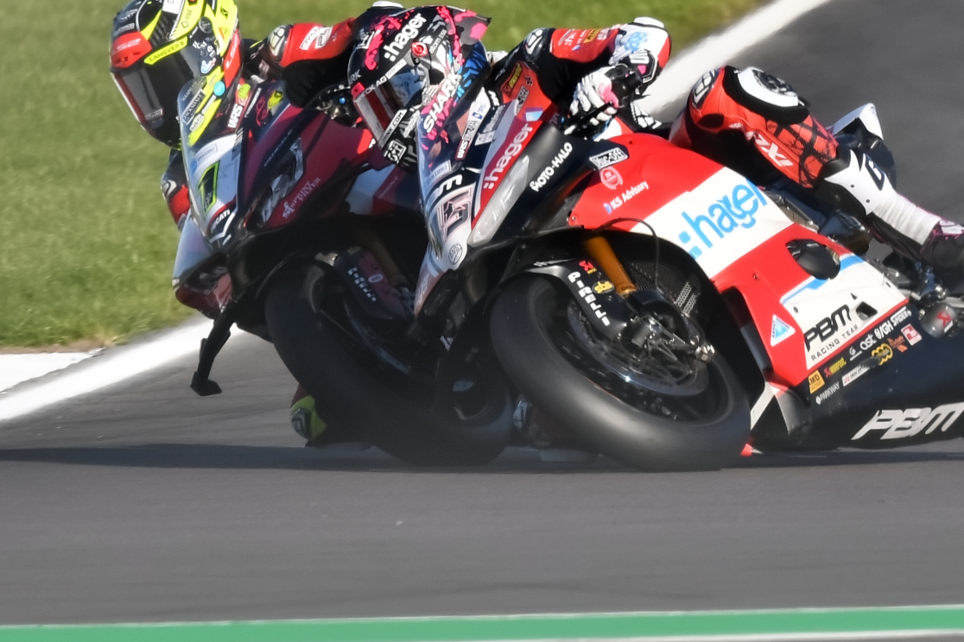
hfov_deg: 1.5
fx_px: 35987
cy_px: 183
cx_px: 688
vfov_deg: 1.0
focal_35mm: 1344
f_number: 8
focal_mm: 500
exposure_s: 1/1250
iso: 320
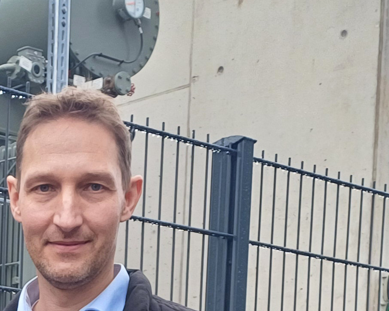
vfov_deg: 13.1
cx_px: -21
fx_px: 1243
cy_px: 525
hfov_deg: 17.3
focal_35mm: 108
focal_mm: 4.7
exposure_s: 1/157
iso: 50
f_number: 1.8
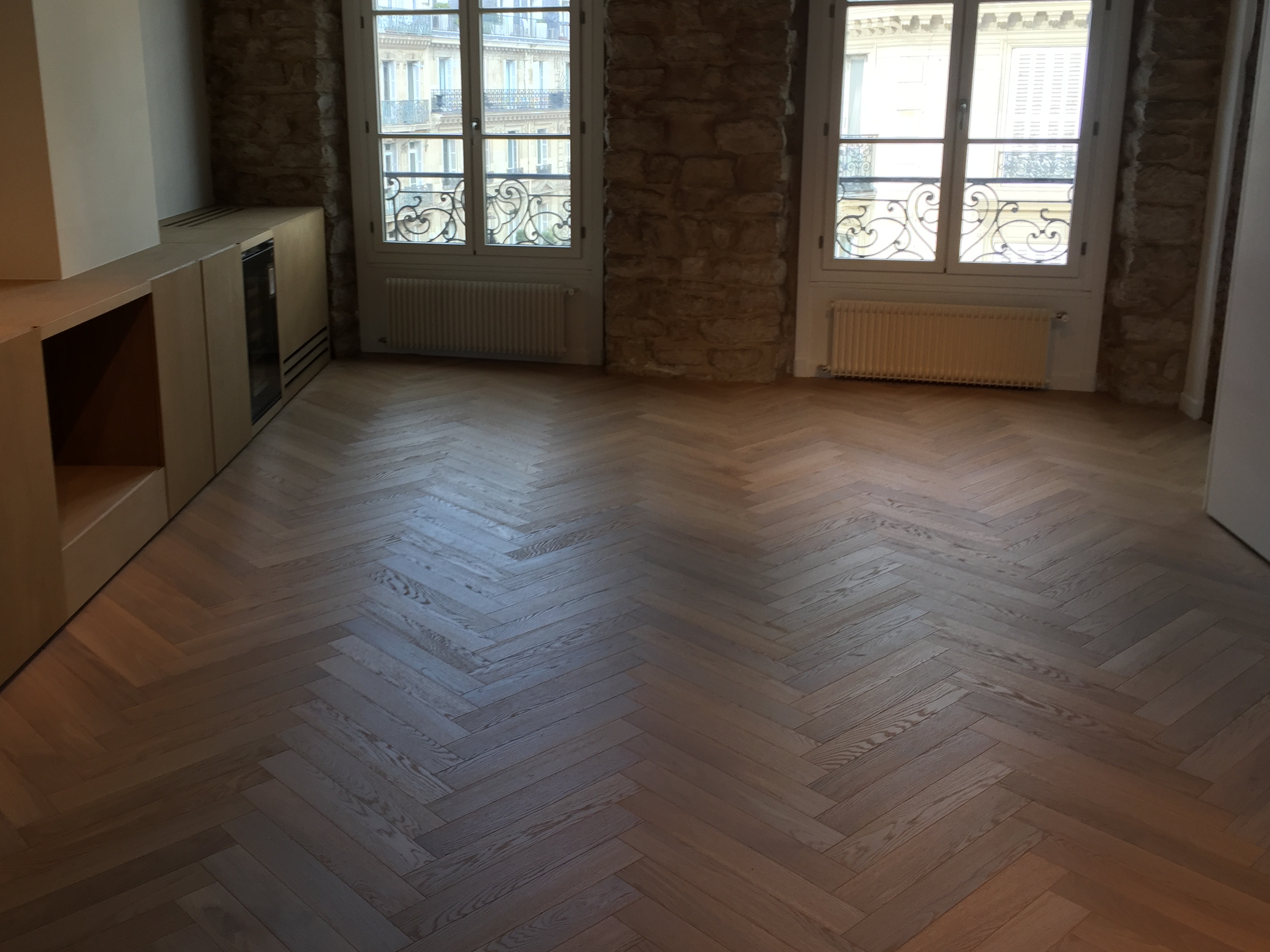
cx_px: 563
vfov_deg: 41.7
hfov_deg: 53.8
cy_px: 429
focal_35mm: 34
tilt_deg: -13.9
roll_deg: +0.6
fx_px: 1247
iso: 40
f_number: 2.2
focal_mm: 4.15
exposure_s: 1/50
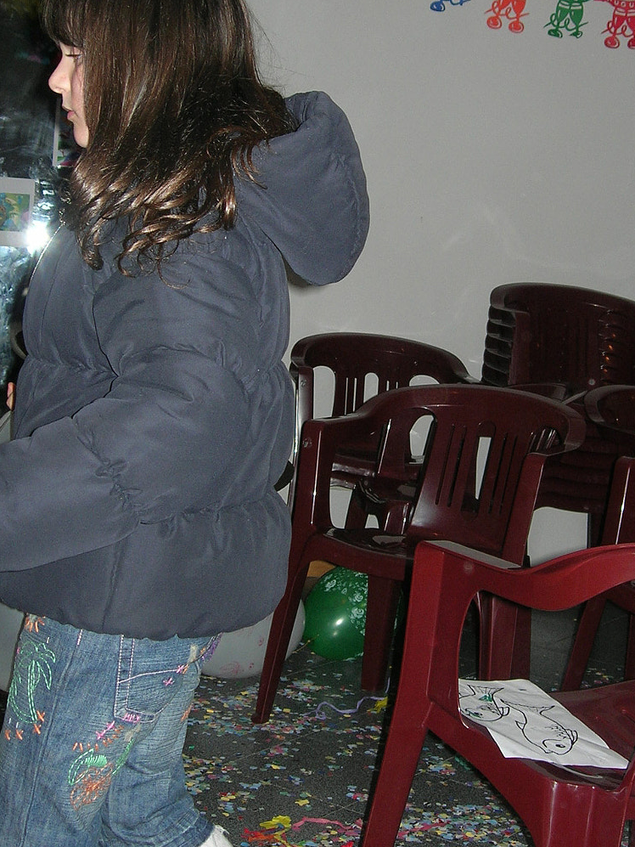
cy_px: 377
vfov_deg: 31.7
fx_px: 1492
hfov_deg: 24.0
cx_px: 383
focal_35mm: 61
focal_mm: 7.8
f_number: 2.8
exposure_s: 1/60.1
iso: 68
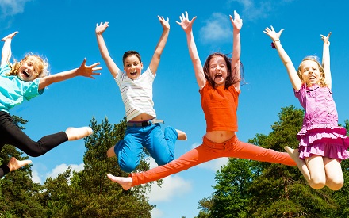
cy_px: 135
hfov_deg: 38.8
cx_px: 148
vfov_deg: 24.8
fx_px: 495
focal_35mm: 52
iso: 200
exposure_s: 1/200
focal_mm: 26
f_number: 14
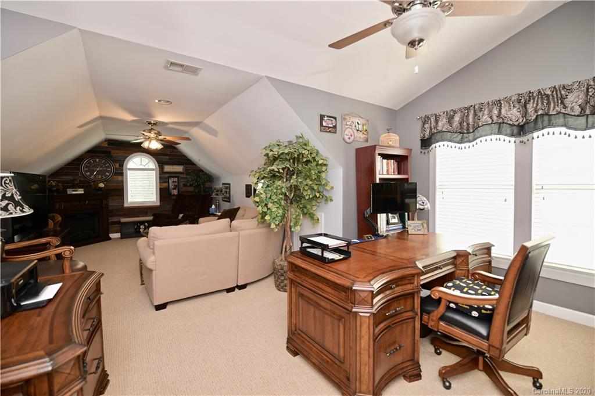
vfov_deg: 77.3
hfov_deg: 100.4
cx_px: 298
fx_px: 248
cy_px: 198
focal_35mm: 15
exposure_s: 1/60
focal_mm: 15
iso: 280
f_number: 2.8
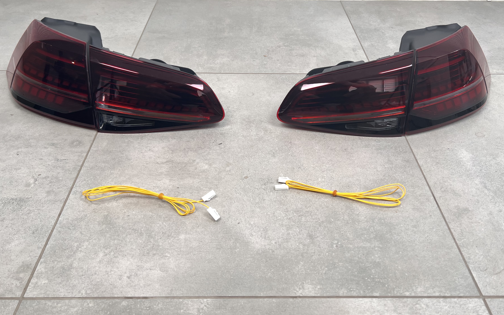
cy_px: 138
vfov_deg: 40.5
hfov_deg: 61.2
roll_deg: -1.2
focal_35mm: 31
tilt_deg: -37.3
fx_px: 426
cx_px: 250
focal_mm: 5.7
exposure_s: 1/100
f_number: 1.5
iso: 50
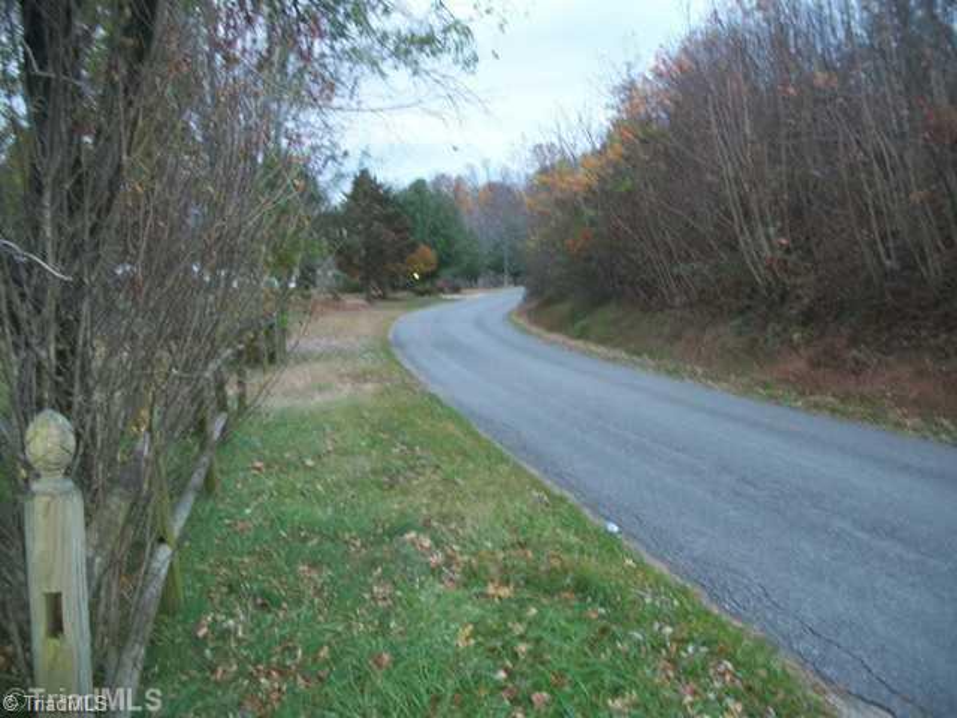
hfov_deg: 56.8
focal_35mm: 32
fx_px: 885
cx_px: 478
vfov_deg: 44.2
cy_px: 359
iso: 160
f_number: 2.9
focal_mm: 5.7
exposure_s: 1/15
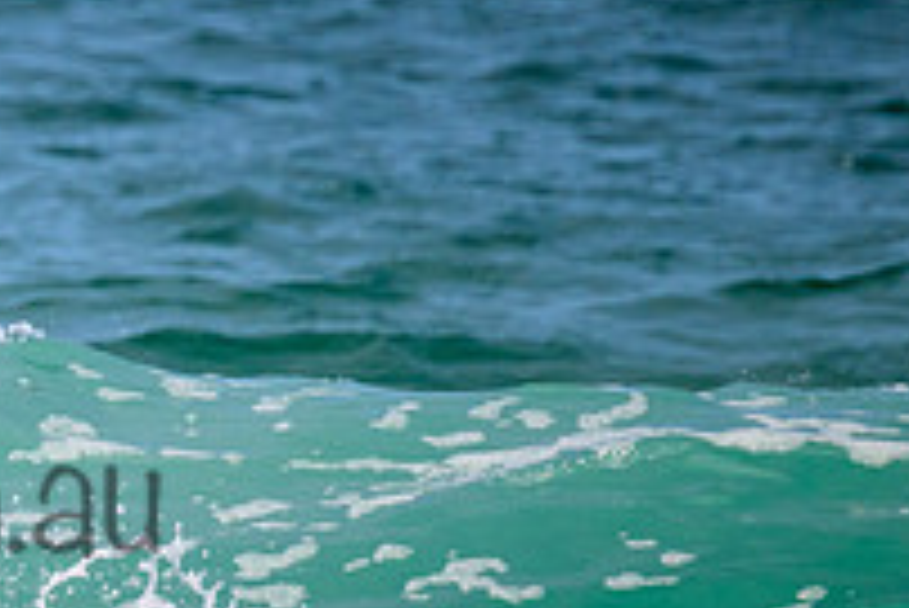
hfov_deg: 0.9
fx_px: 59707
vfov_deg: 0.6
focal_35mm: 2363
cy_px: 475
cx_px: -355
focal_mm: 800
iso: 1000
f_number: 11
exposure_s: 1/2000
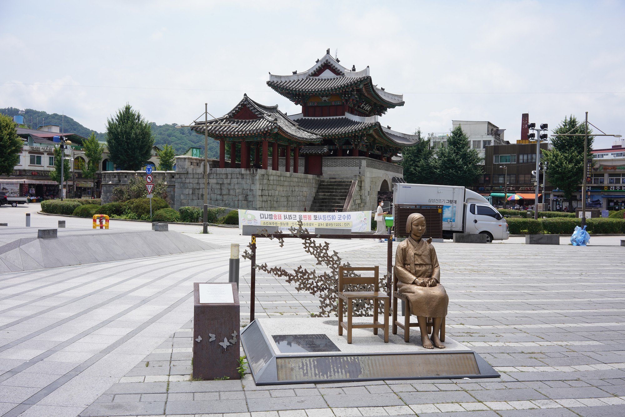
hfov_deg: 54.4
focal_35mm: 35
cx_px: 312
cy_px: 208
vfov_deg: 37.9
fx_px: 608
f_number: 16
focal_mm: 35
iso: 200
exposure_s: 1/100
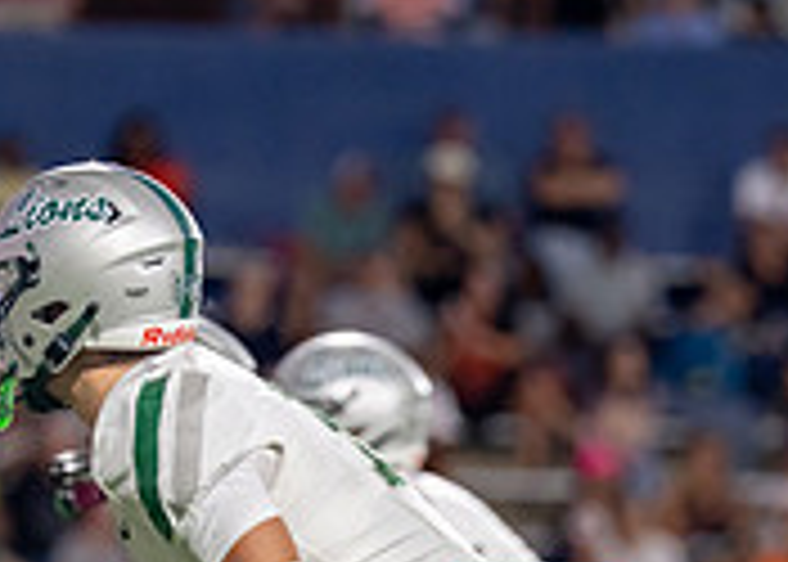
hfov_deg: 3.2
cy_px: 751
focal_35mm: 638
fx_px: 14278
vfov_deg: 2.3
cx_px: 402
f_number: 2.8
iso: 2000
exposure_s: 1/1250
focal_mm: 163
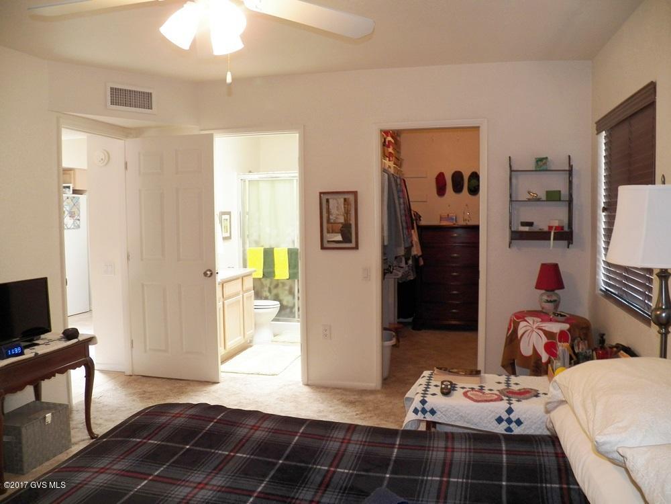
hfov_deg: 63.4
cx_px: 336
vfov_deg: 49.7
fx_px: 543
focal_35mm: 28
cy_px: 252
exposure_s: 1/30
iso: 125
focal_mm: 4.9
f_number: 2.8
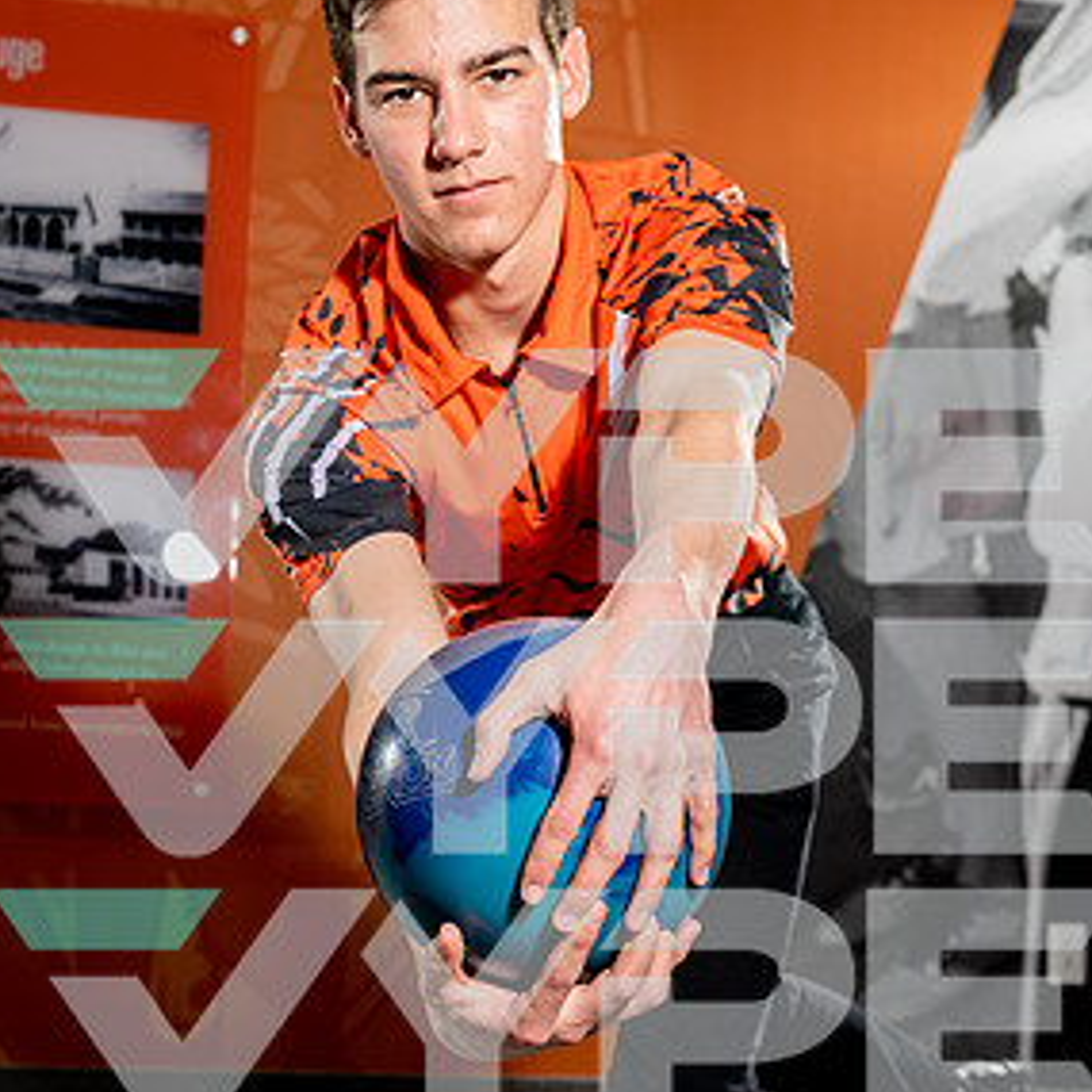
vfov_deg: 24.2
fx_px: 2534
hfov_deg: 24.3
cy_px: 739
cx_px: 563
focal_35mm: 71
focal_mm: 53
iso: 100
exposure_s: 1/250
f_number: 7.1
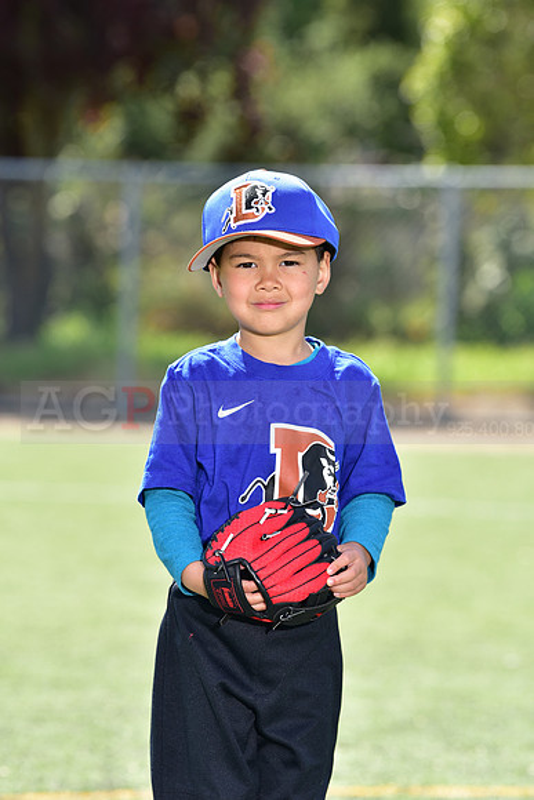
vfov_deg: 10.3
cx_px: 267
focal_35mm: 200
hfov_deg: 6.9
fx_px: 4447
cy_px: 400
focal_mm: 200
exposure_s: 1/200
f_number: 5.6
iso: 100
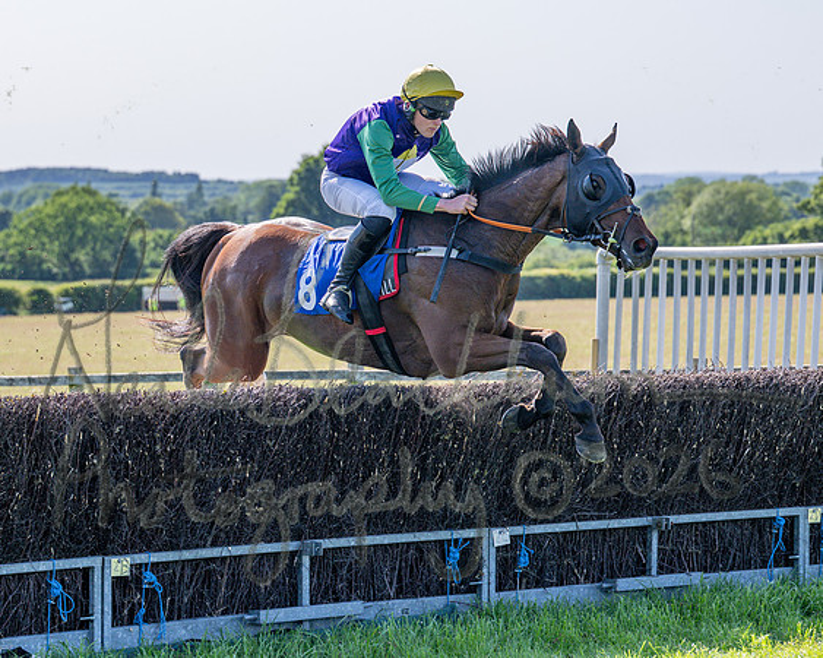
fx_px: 3209
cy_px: 272
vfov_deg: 11.7
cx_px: 297
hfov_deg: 14.6
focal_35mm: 132
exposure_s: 1/2000
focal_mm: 92
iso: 200
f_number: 4
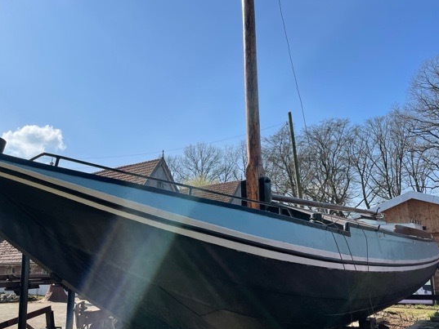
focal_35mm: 31
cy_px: 161
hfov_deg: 58.3
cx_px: 208
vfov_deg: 45.5
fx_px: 393
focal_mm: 4.2
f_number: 1.6
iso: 32
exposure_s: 1/5291
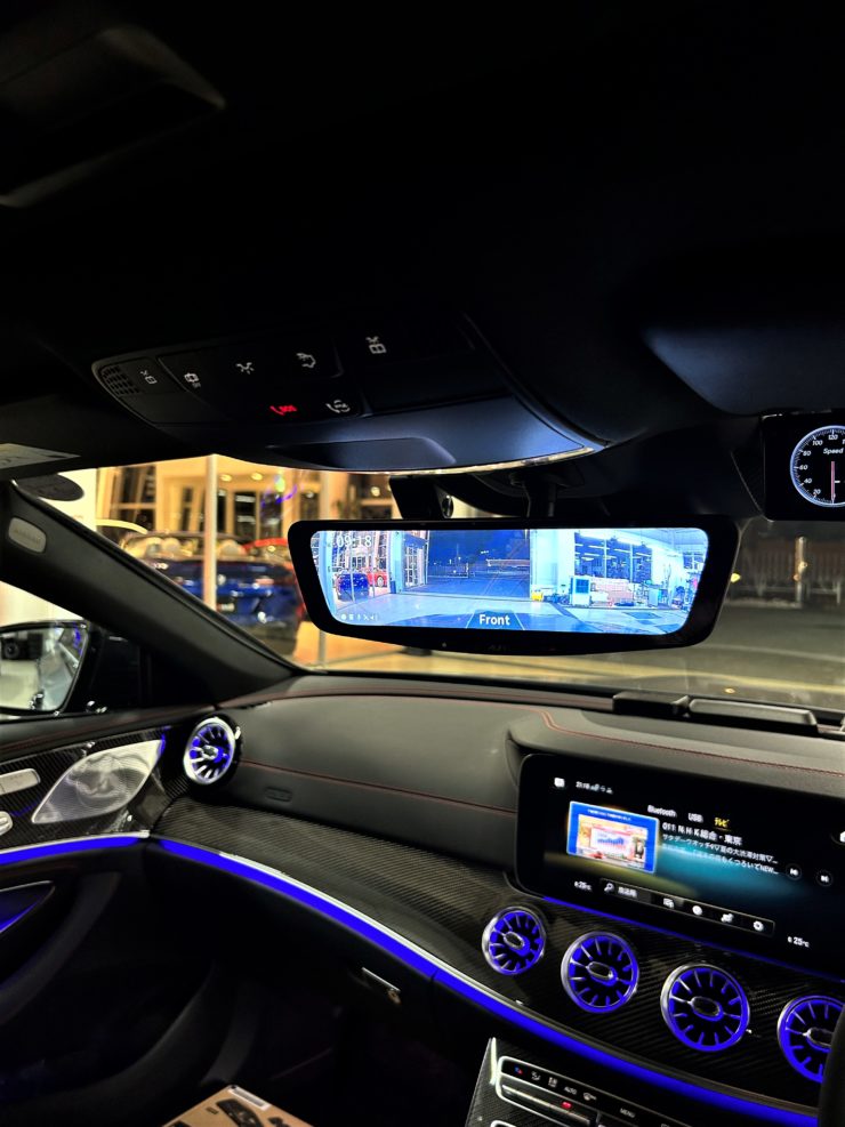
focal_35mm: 26
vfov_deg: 67.3
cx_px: 422
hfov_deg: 53.1
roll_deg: -1.5
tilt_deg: -1.0
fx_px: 846
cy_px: 564
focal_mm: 5.7
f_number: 1.5
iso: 125
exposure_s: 1/60
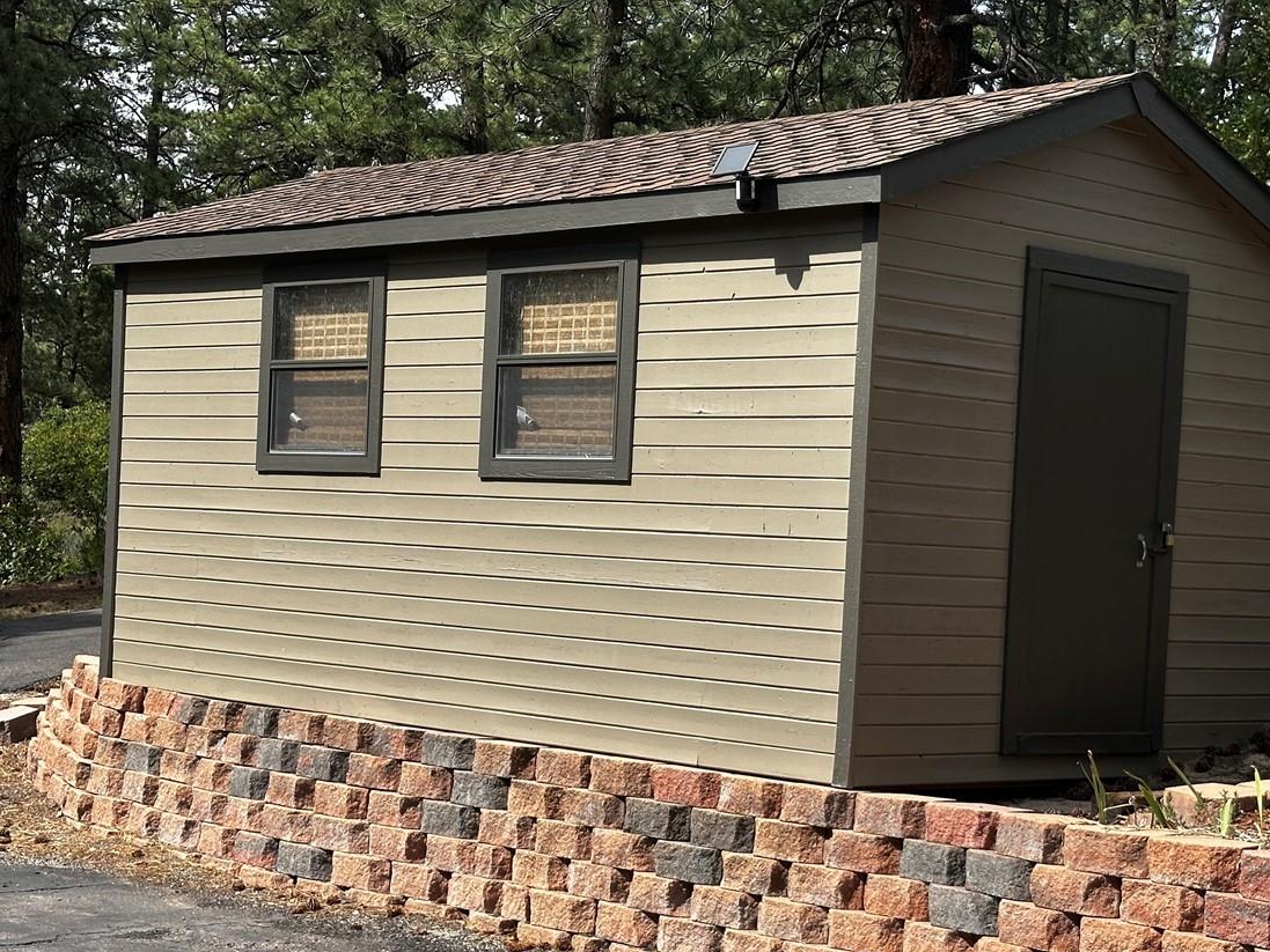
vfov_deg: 21.0
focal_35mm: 70
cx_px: 724
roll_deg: -3.2
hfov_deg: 27.7
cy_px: 600
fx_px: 2568
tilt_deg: -1.8
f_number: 1.78
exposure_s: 1/2532
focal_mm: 6.86
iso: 64
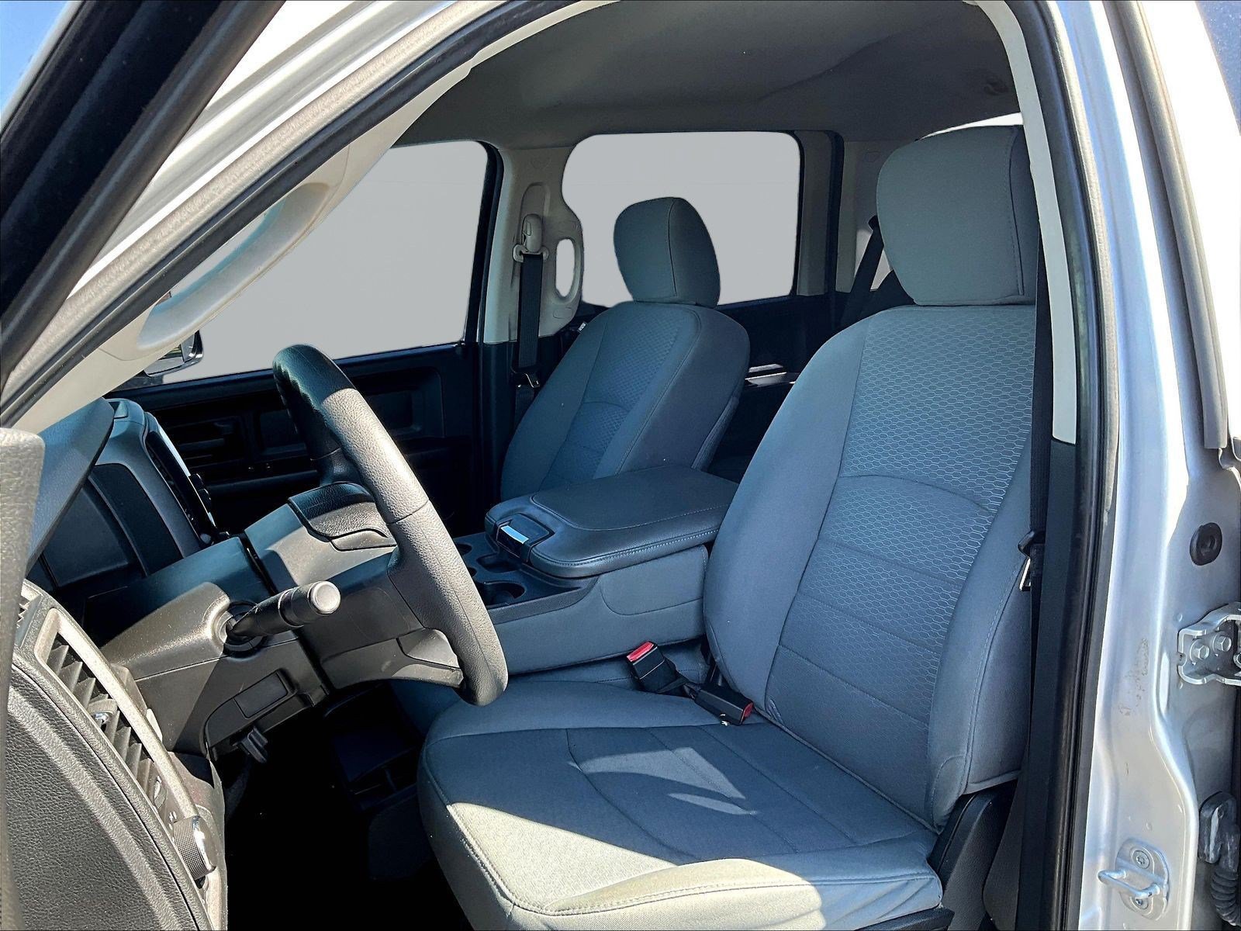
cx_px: 620
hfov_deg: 61.7
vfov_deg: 48.2
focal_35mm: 29
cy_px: 466
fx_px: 1040
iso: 32
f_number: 1.8
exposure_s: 1/122
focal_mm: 3
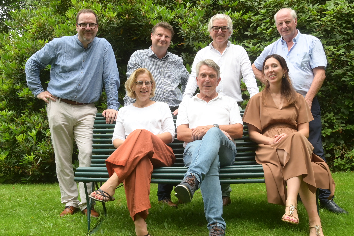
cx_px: 177
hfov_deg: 48.5
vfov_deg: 33.4
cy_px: 118
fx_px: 393
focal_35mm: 40
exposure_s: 1/1000
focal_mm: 27
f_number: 6.3
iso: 1600
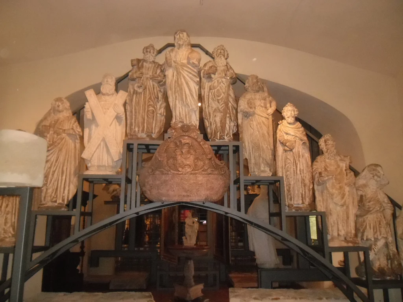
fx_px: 314
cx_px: 202
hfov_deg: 65.3
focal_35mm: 27
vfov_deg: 51.4
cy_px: 151
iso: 400
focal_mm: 4.9
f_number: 3.5
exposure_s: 1/45
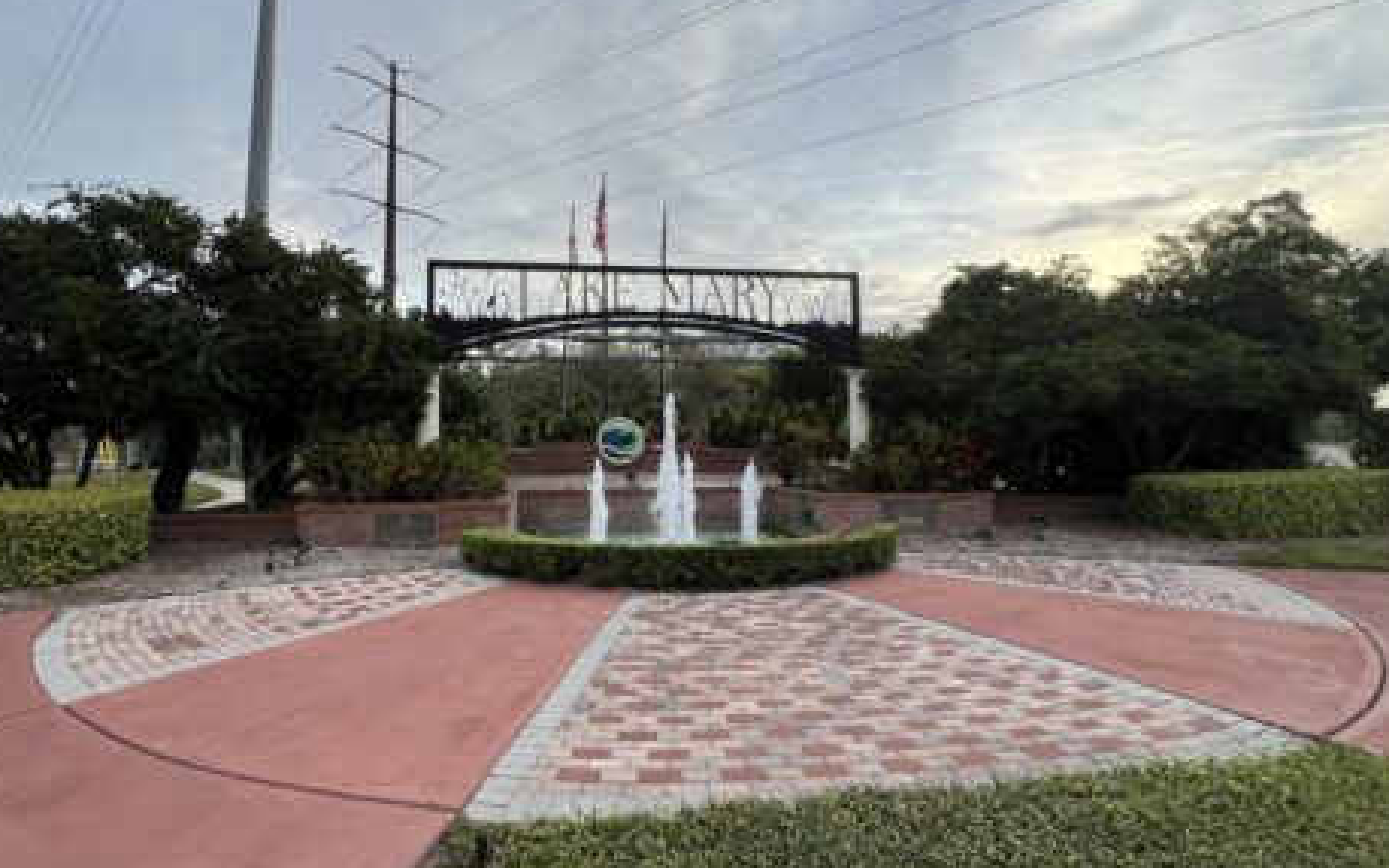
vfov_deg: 71.1
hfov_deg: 97.6
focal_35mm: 16
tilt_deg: +4.3
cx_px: 640
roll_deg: +0.5
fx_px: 606
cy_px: 393
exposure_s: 1/311
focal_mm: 1.57
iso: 32
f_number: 1.8
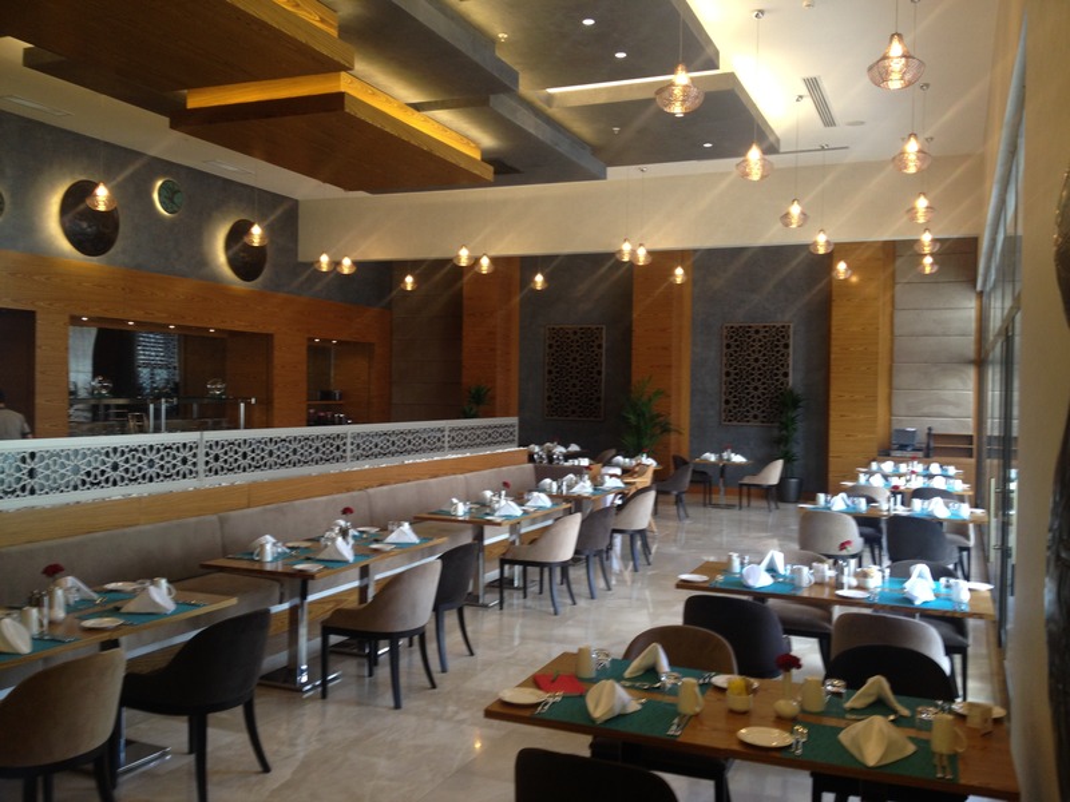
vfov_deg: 40.7
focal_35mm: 35
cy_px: 401
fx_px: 1082
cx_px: 535
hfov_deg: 52.6
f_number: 2.4
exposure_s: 1/20
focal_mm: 4.28
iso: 50
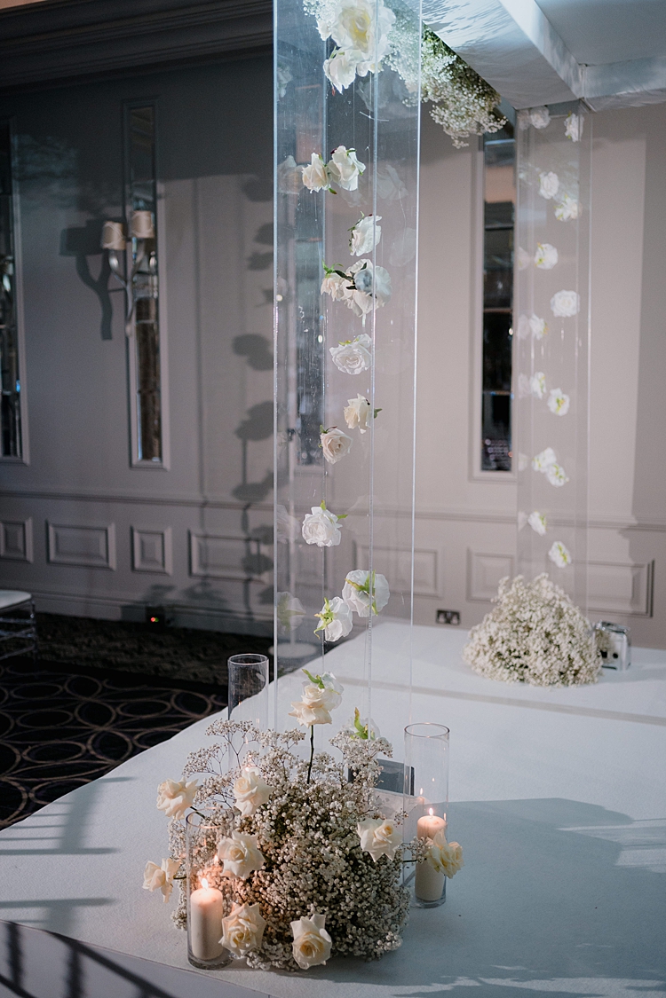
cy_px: 499
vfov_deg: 54.4
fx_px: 971
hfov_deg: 37.9
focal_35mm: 35
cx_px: 333
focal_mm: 35
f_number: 1.8
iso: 800
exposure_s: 1/250
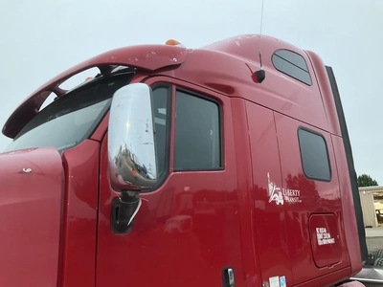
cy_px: 144
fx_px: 321
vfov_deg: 48.2
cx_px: 192
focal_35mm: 29
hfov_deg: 61.7
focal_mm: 3
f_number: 1.8
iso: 250
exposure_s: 1/60
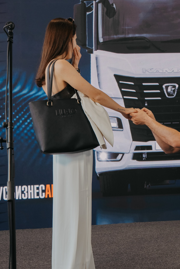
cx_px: 147
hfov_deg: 18.0
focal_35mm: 75
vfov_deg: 27.0
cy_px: 121
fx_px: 563
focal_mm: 41
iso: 500
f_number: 4.5
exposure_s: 1/125
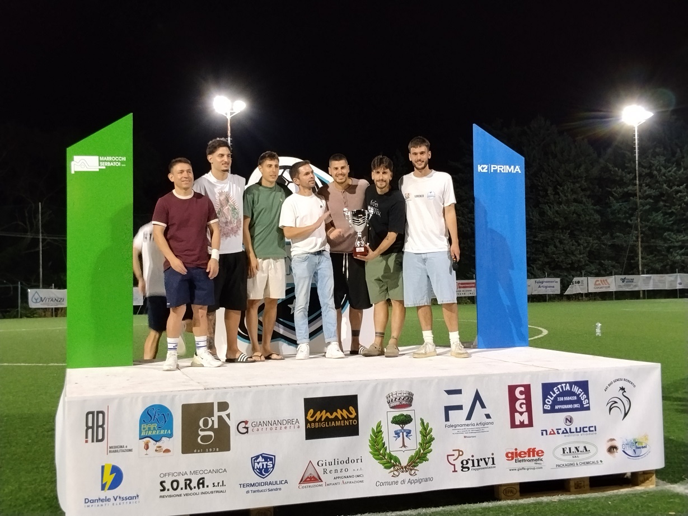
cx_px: 344
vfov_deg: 31.5
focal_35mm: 46
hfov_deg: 41.2
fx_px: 914
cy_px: 258
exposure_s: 1/25
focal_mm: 3.96
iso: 500
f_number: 1.8
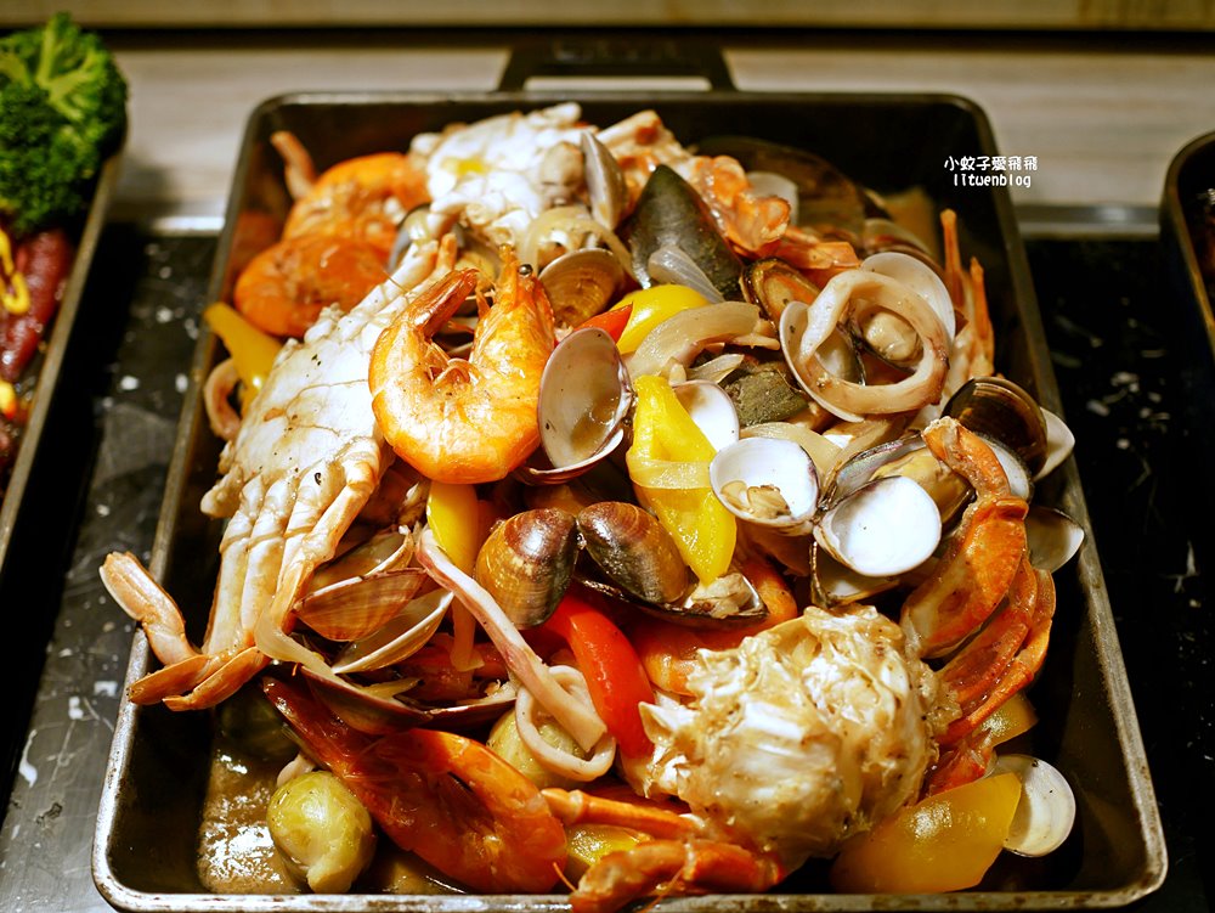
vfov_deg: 29.1
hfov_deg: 38.2
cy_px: 456
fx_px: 1756
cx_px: 608
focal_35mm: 50
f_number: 2
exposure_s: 1/500
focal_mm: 25
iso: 200
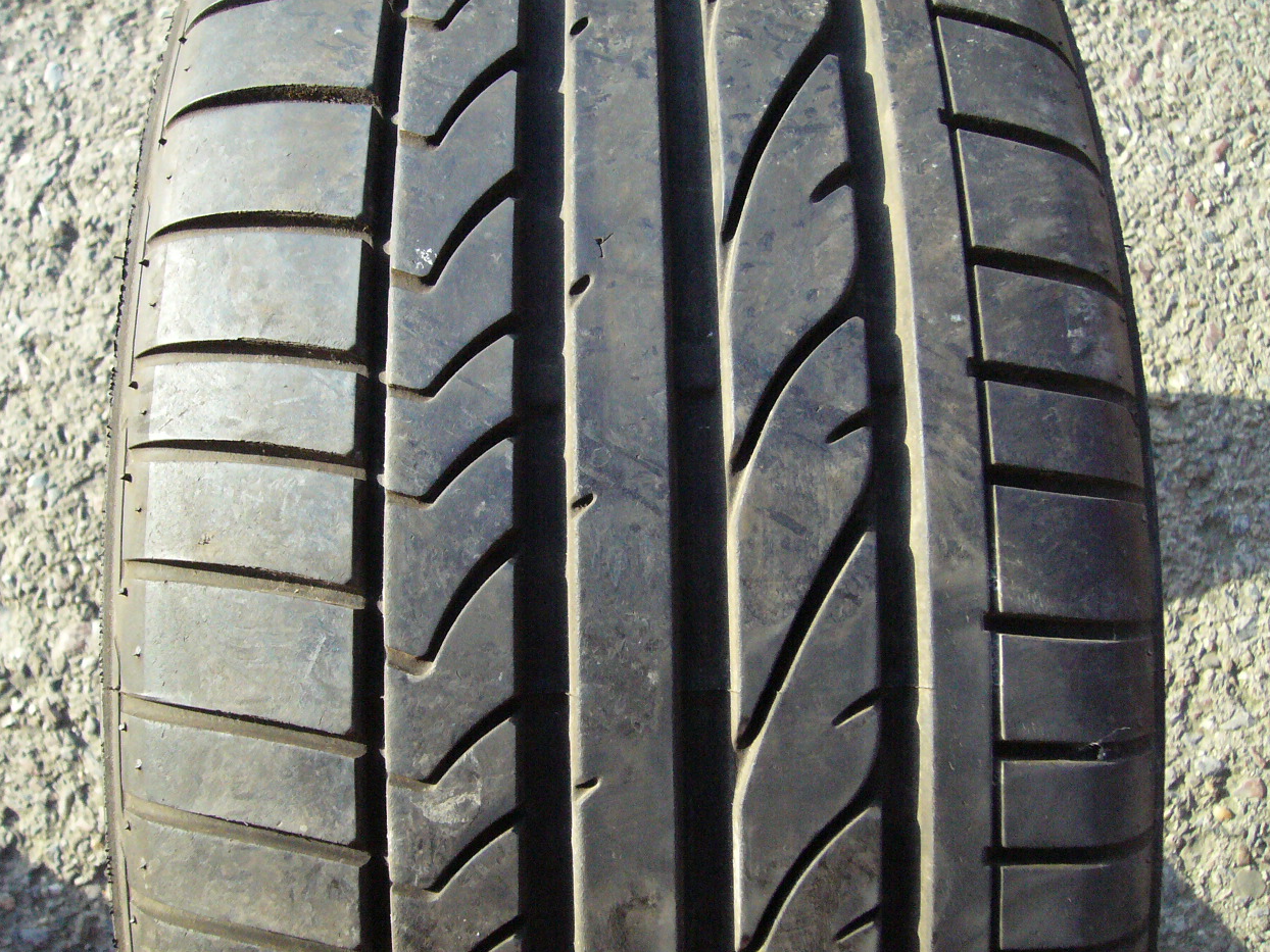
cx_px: 651
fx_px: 1321
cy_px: 472
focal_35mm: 36
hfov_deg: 51.3
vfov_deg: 39.7
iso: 400
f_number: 5.6
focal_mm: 5.8
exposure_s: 1/200
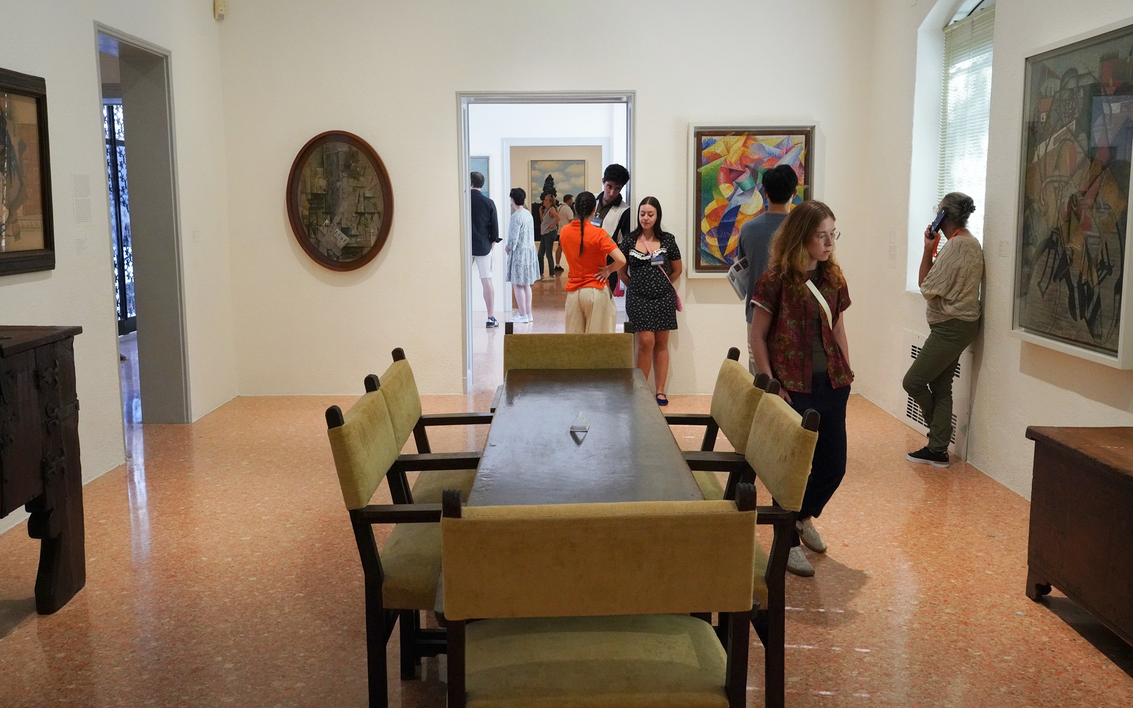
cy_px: 335
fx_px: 1050
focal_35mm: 34
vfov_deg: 37.3
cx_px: 566
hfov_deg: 56.7
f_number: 11
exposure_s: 1/80
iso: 6400
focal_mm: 33
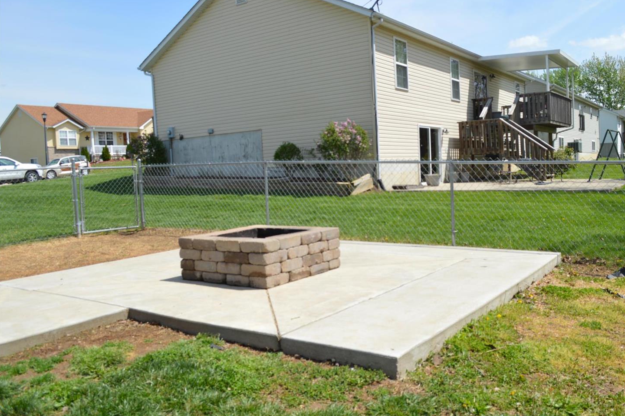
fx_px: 520
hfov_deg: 61.8
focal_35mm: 30
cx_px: 346
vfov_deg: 43.5
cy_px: 205
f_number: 8
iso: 100
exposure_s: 1/250
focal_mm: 18
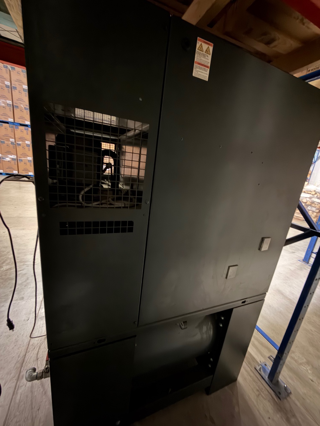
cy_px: 213
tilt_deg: -16.2
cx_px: 160
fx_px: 173
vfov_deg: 102.1
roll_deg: -5.9
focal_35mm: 14
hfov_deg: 85.7
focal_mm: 2.22
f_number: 2.2
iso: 2000
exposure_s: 1/6
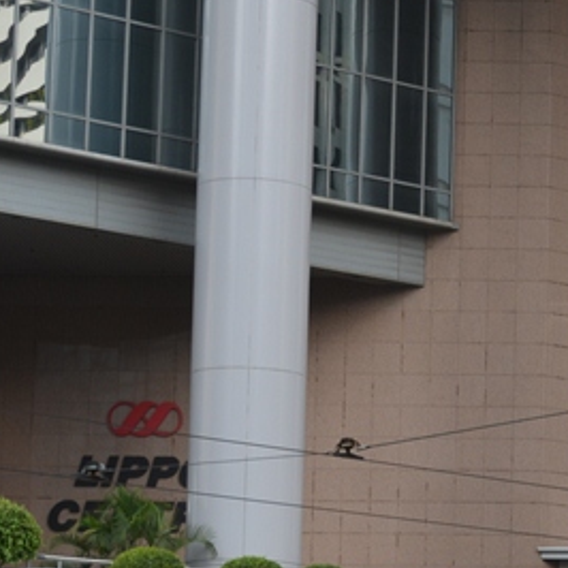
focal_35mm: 176
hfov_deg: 9.5
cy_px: 455
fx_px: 3267
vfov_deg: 9.9
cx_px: 972
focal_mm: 36
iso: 200
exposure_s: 1/200
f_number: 7.1
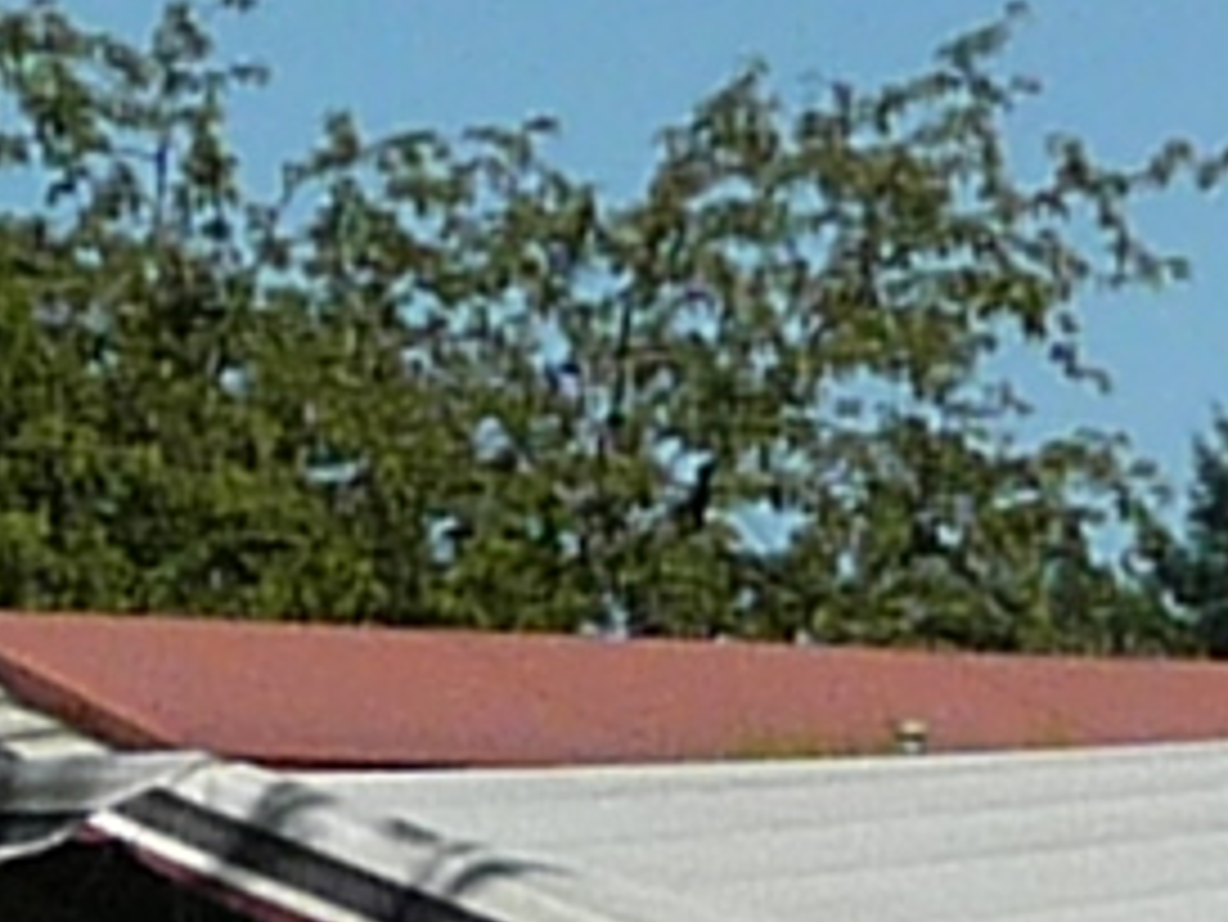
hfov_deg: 4.8
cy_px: 2402
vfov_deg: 3.5
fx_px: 14658
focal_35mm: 413
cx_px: 724
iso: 100
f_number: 9
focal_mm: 5.6
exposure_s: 1/320
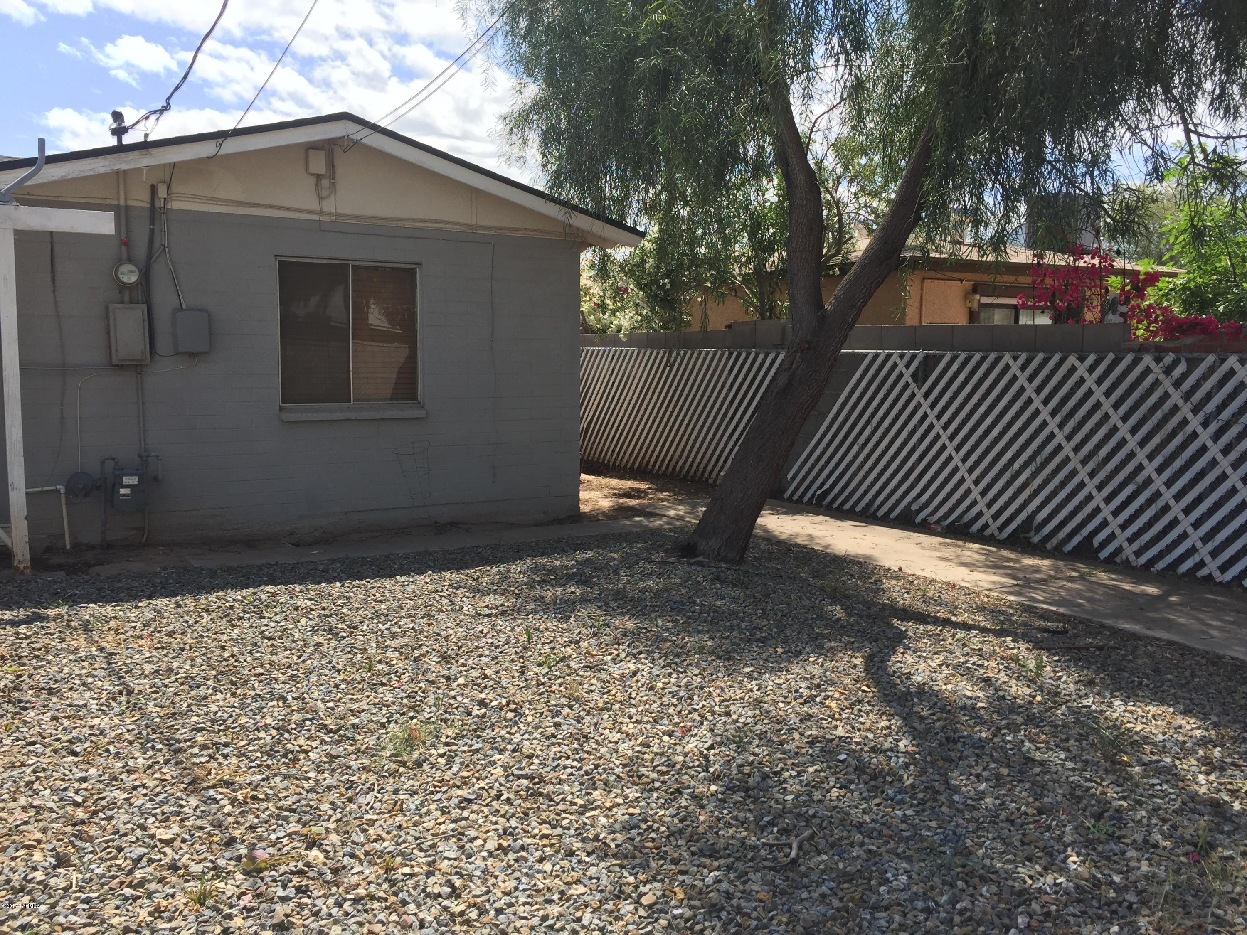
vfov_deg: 48.2
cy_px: 468
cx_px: 624
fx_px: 1045
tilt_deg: -7.1
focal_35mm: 29
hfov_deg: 61.7
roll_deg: -2.5
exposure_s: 1/1319
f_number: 2.2
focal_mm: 4.15
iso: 32
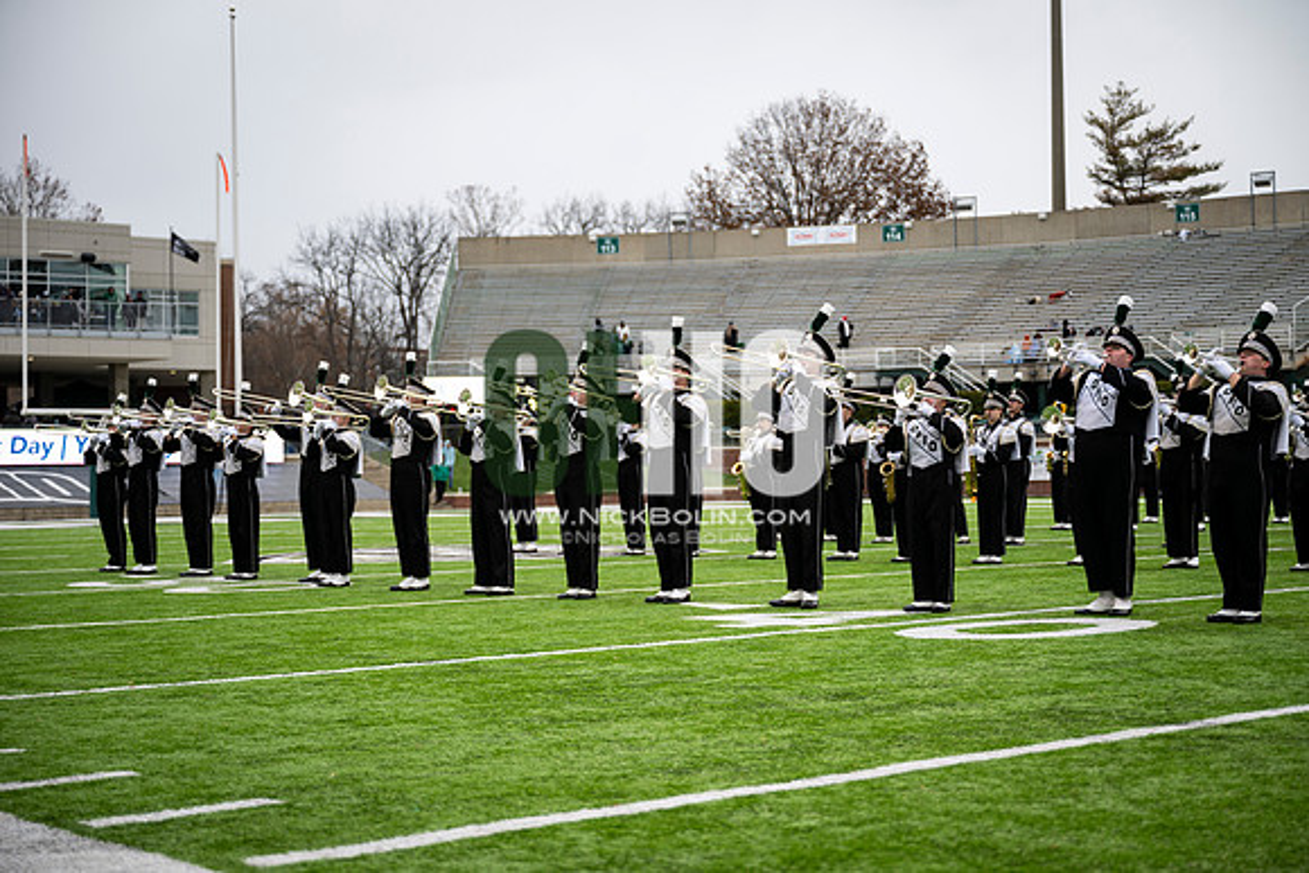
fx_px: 2073
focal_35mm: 57
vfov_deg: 23.8
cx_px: 654
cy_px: 436
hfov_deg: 35.0
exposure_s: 1/500
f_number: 2.8
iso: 100
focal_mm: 57
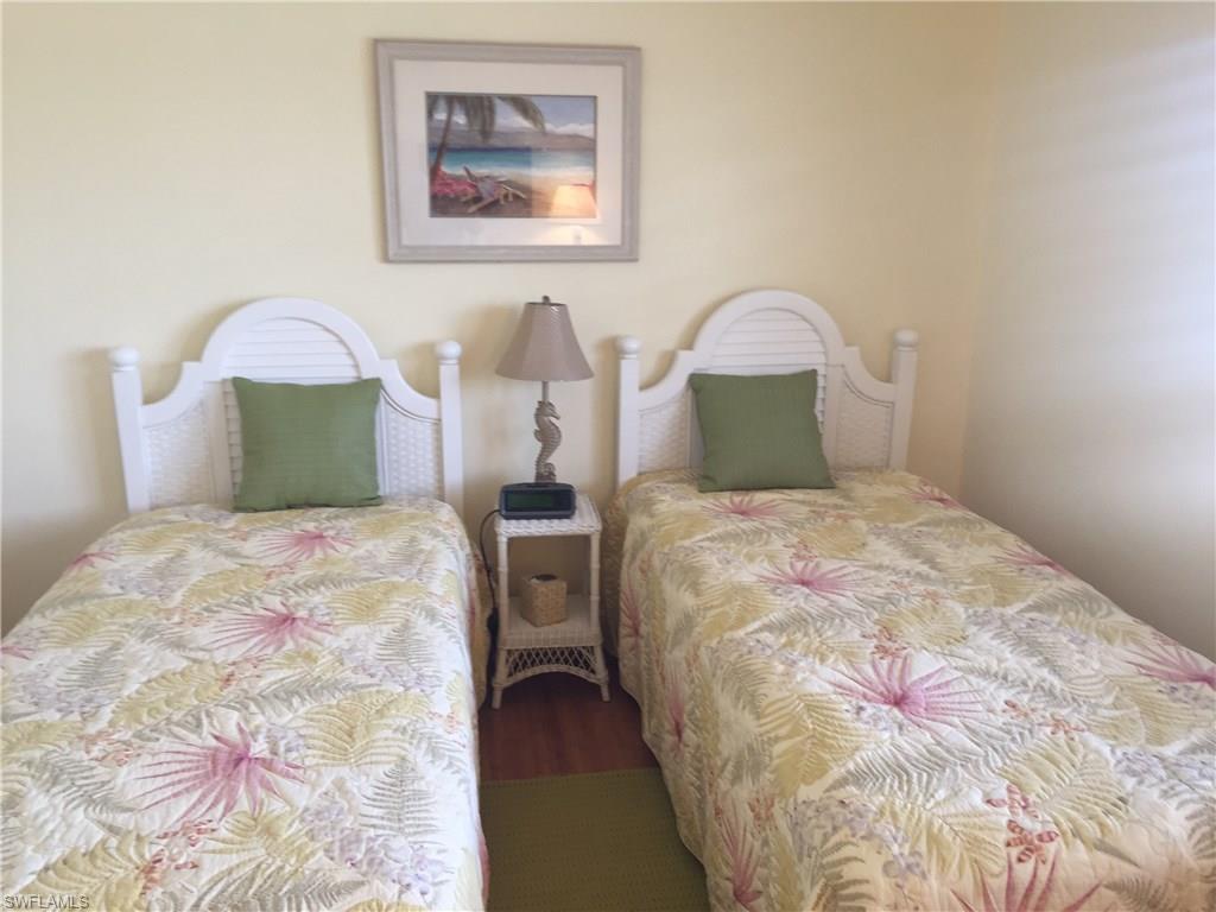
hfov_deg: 61.7
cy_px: 456
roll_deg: -0.1
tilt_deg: -15.5
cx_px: 608
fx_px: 1019
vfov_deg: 48.2
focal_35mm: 29
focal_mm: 4.15
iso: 64
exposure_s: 1/30
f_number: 2.2
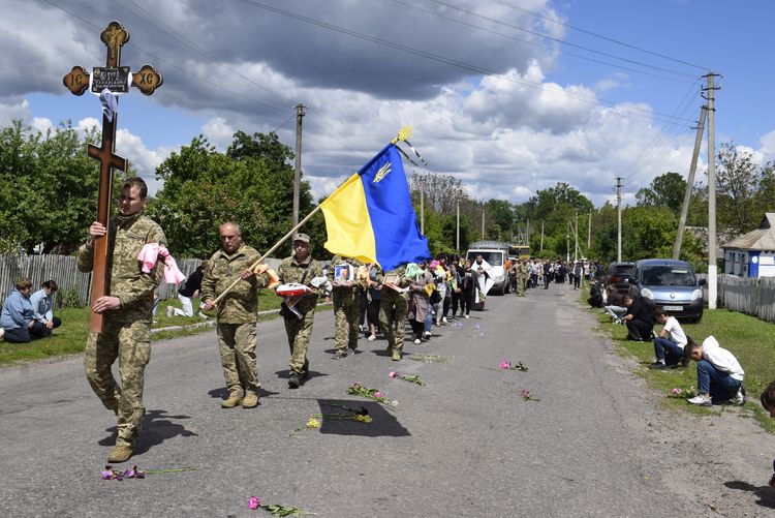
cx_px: 388
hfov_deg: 53.1
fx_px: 775
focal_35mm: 36
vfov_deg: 36.9
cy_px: 259
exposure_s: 1/500
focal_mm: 24
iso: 200
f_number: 11
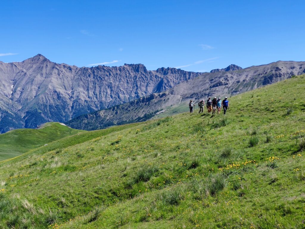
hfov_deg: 39.7
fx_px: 423
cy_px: 114
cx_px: 152
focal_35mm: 48
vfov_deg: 30.3
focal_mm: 6.72
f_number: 1.69
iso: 50
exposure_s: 1/2539
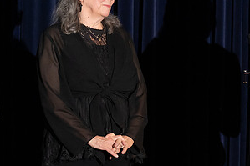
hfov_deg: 6.6
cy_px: 16
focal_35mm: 310
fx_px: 2152
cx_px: 198
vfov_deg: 4.4
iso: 2500
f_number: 5
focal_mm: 107
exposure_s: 1/200
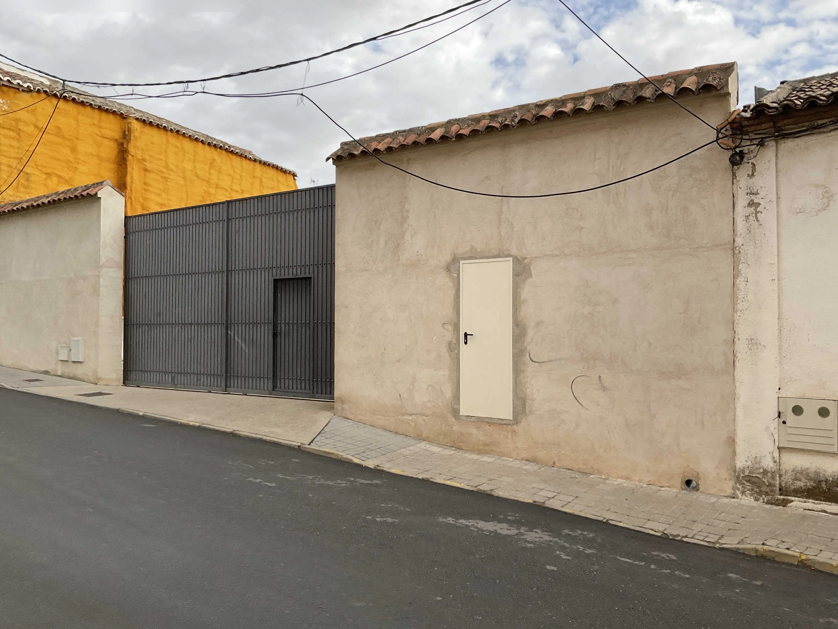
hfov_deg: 61.7
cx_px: 419
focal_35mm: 29
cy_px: 314
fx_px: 702
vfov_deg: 48.2
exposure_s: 1/1912
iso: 25
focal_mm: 3
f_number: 1.8
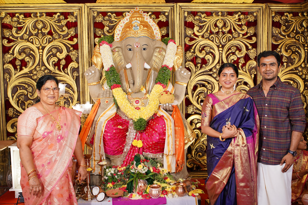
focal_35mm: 35
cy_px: 102
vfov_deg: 37.9
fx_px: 299
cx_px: 154
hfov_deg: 54.4
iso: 640
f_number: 5.6
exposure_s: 1/200
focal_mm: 35
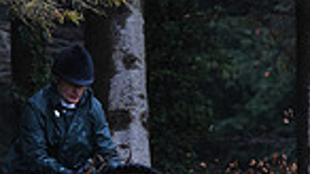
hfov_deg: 4.5
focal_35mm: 484
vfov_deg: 2.5
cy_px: 399
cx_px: 83
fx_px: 3977
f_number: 3.5
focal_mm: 116
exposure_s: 1/800
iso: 3200
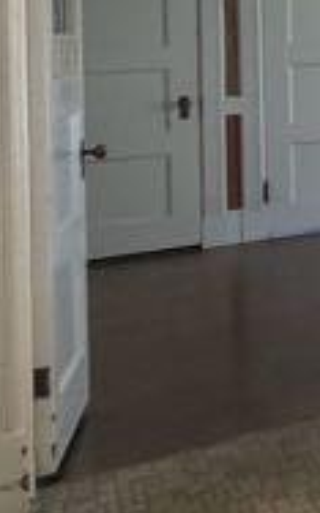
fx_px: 924
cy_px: 18
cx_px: 1075
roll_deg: +2.4
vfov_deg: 29.4
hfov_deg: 10.1
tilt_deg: +1.1
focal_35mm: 66
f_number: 2.2
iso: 250
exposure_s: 1/120
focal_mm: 2.22
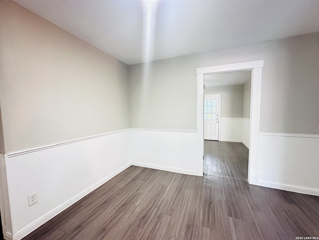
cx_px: 160
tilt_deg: -2.4
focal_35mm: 14
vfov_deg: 85.7
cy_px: 120
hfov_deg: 102.1
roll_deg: +0.9
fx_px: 129
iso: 1250
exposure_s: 1/40
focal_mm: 2.22
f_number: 2.2
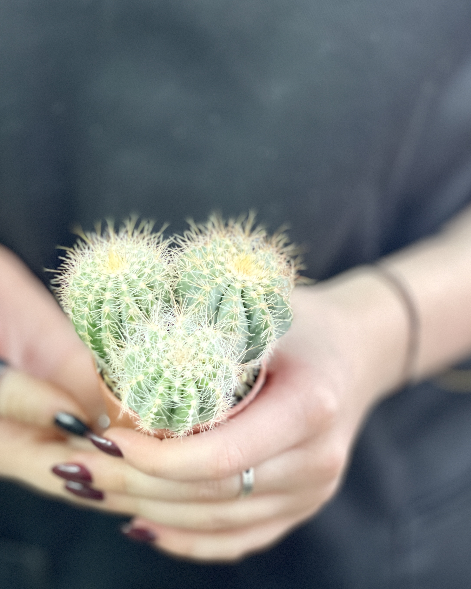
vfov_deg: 20.6
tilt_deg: -32.2
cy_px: 308
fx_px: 1620
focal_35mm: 93
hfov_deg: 16.5
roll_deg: +0.0
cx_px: 154
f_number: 2.2
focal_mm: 7.5
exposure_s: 1/36
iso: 400
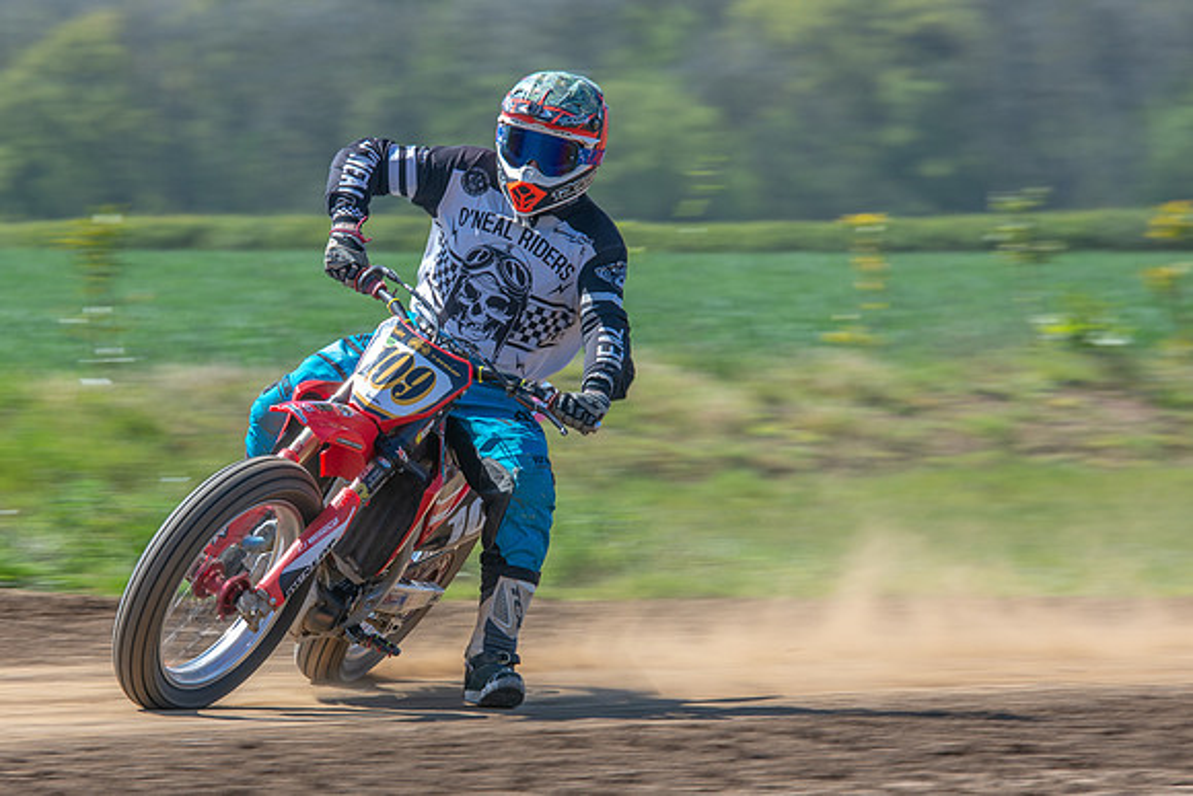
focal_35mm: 399
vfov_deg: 3.5
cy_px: 464
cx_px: 413
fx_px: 13213
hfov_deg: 5.2
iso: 200
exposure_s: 1/160
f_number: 8
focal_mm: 200
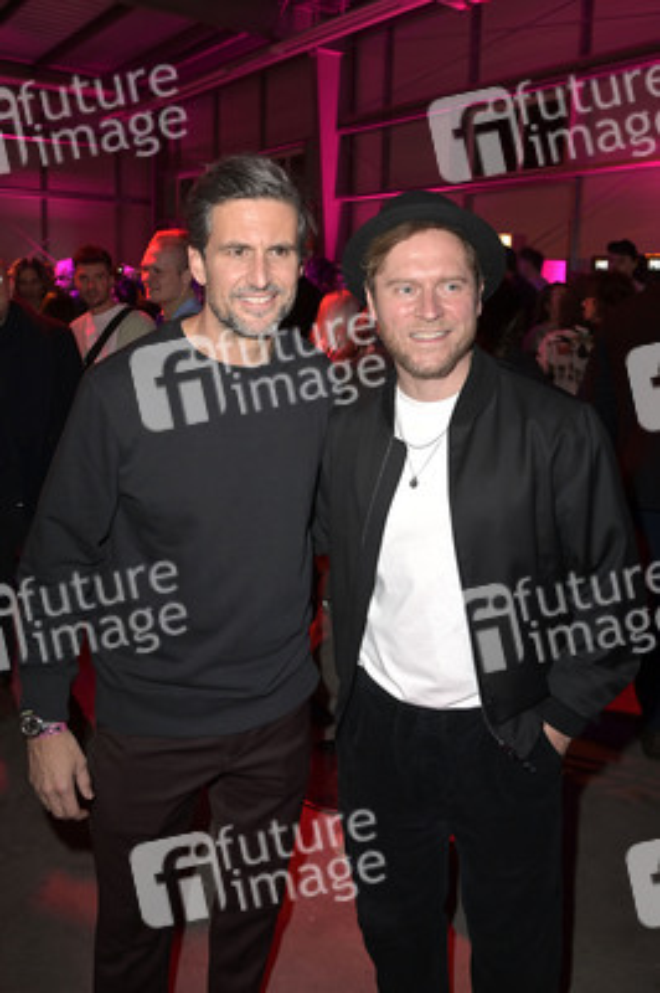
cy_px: 496
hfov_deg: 46.3
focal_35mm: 28
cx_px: 330
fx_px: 771
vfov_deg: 65.5
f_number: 5
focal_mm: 28
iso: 1600
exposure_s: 1/160
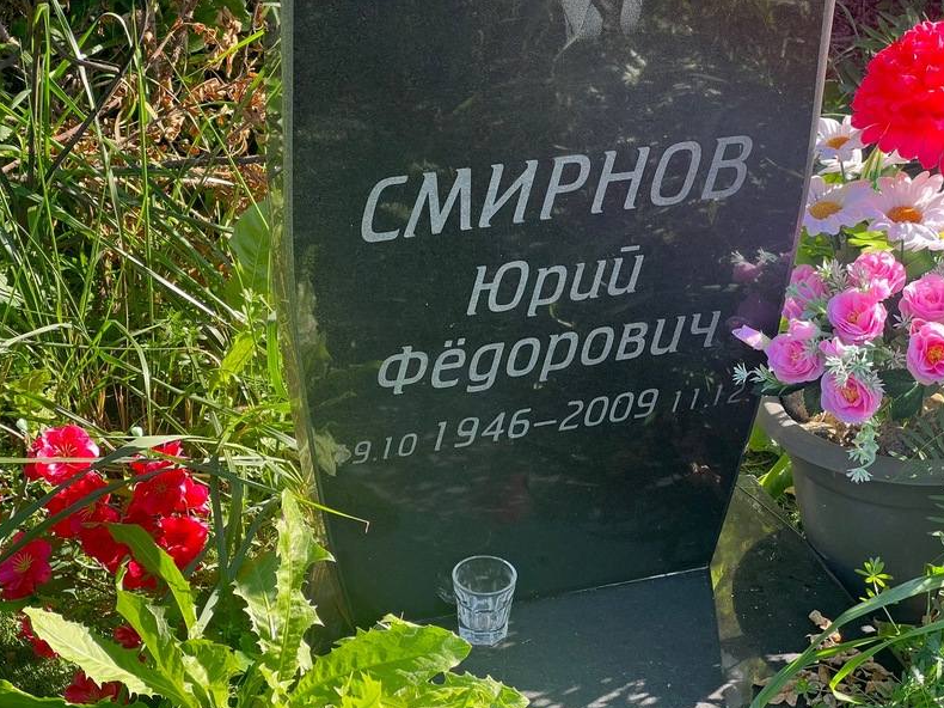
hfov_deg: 25.0
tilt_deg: -24.4
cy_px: 355
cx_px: 472
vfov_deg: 18.9
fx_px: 2126
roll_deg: -5.5
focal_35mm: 78
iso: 32
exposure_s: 1/99
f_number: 2.8
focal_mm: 9
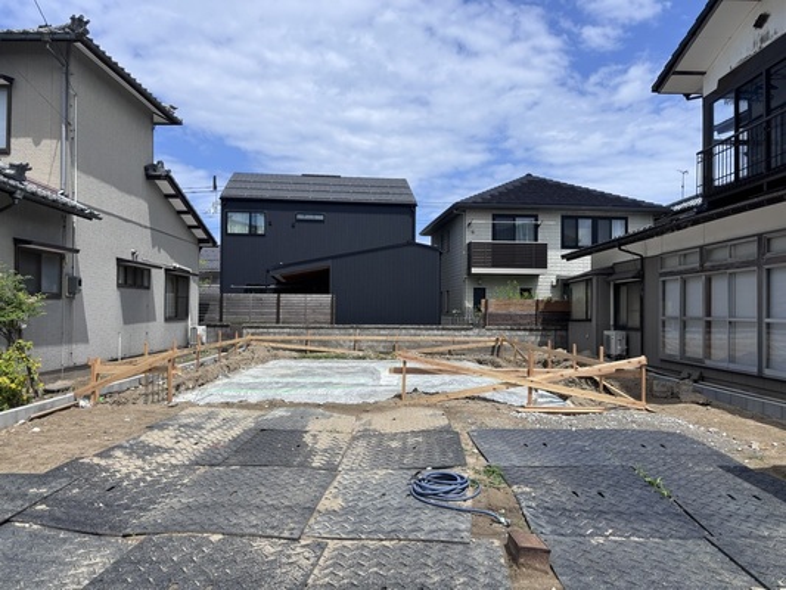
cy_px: 295
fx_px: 590
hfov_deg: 67.3
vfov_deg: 53.1
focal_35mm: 26
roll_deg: -0.5
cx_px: 393
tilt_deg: +0.4
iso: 50
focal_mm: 6
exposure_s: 1/5348
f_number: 1.6
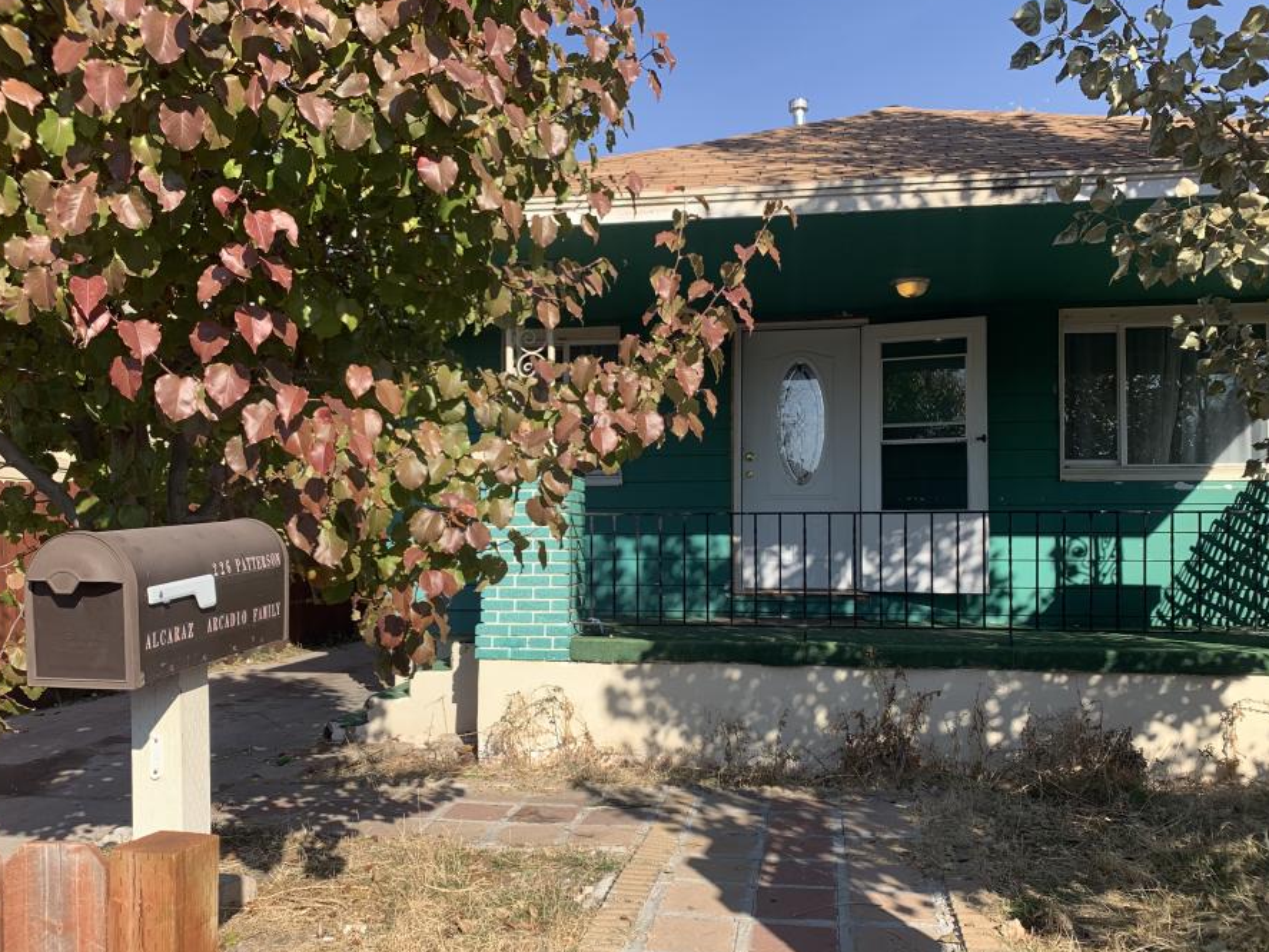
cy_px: 527
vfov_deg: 46.7
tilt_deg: +2.1
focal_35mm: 30
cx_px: 647
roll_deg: -0.4
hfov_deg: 59.9
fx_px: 1100
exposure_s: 1/1088
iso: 25
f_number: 1.8
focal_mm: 4.25
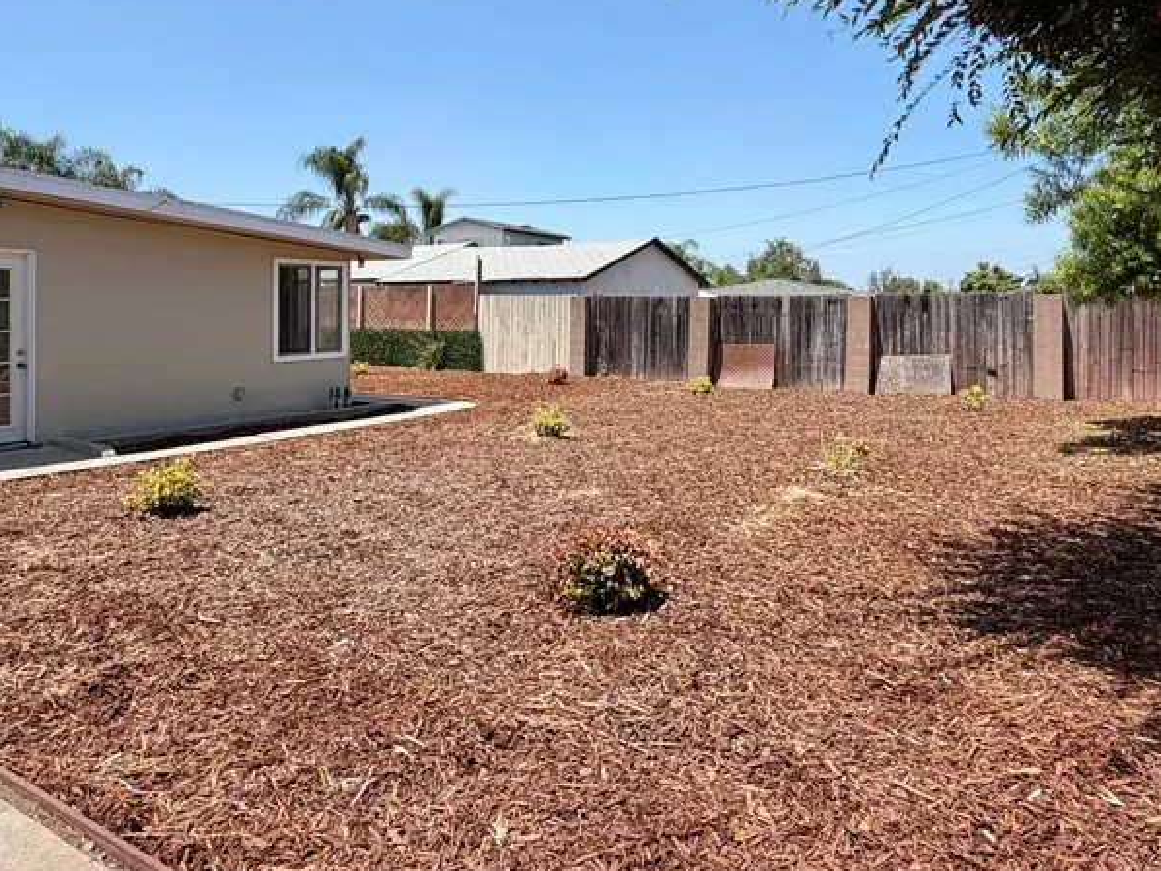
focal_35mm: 24
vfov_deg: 55.8
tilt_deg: -0.8
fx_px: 805
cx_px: 618
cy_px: 301
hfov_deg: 71.5
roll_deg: +0.9
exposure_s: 1/770
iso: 25
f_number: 2.2
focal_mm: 2.22
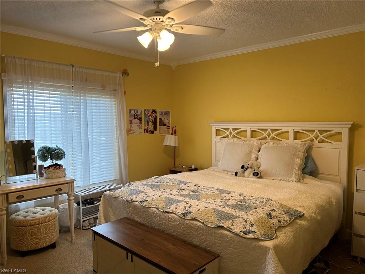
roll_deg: +0.2
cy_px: 137
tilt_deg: -4.5
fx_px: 274
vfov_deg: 53.1
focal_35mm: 26
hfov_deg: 67.3
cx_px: 182
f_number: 1.5
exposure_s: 1/120
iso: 80
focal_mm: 5.7
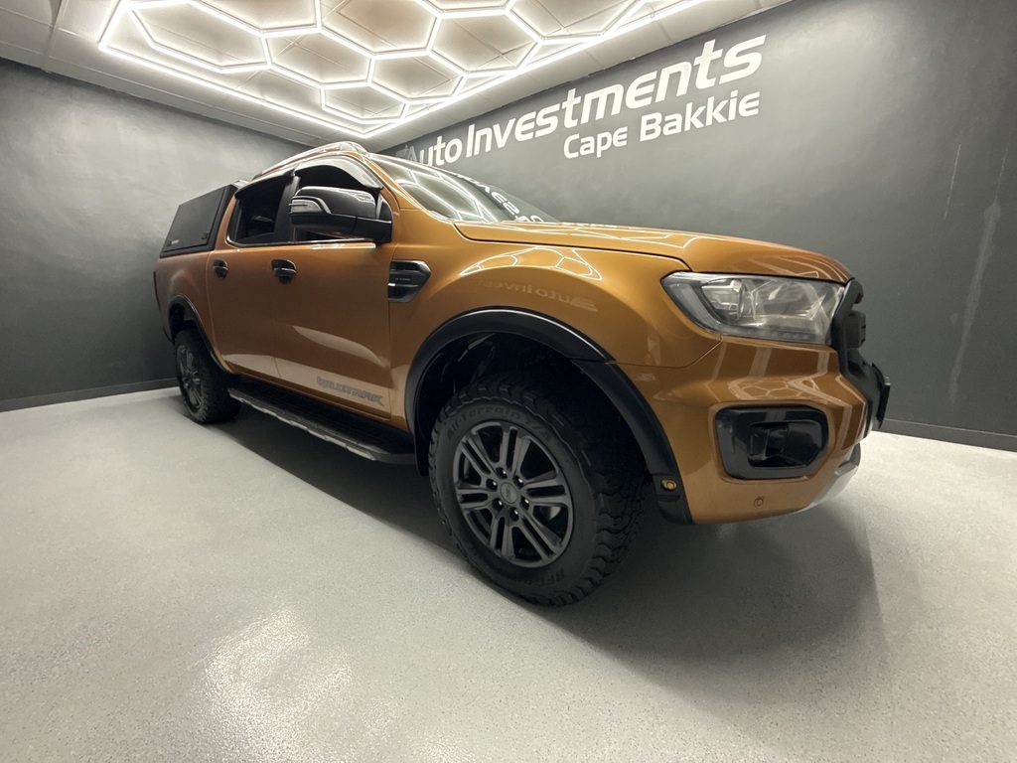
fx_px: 411
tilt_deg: -11.1
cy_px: 382
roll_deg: +0.7
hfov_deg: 102.1
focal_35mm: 14
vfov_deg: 85.7
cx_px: 508
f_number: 2.2
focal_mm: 2.22
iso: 400
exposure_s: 1/50
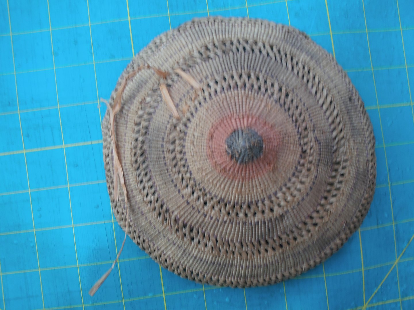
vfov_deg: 42.9
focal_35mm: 33
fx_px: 395
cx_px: 207
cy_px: 155
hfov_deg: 55.4
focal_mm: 5.93
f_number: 3.6
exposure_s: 1/10
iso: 125
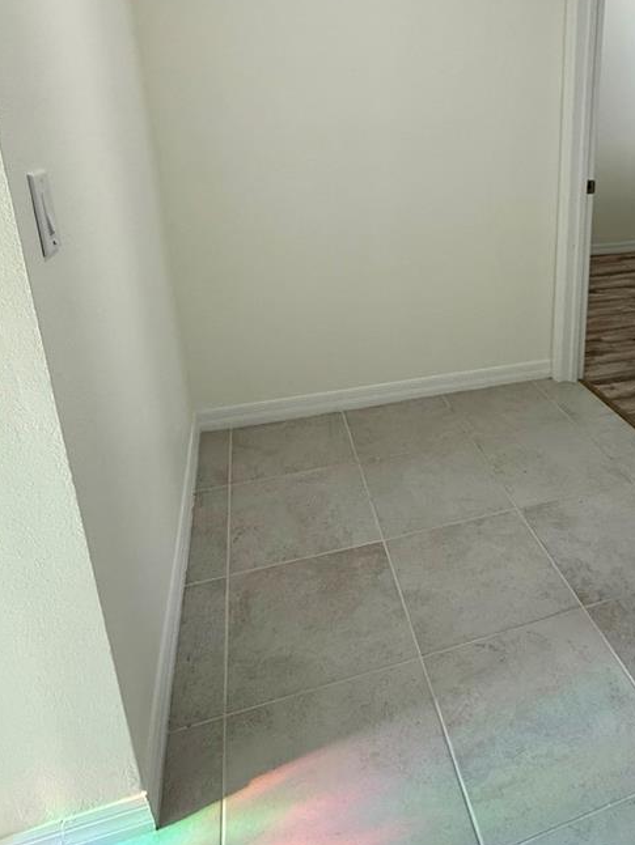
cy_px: 286
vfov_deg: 65.6
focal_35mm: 26
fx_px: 636
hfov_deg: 50.9
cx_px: 477
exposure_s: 1/120
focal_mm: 2.22
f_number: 2.2
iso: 125
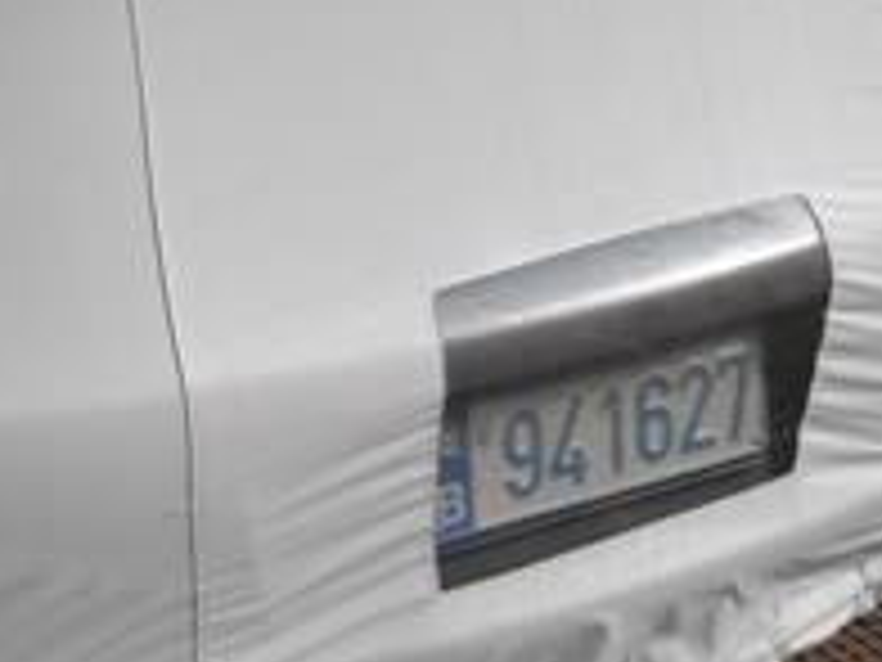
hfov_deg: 16.7
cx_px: -90
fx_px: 2905
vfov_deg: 12.9
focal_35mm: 114
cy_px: 158
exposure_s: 1/369
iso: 64
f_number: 5.6
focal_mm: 5.7
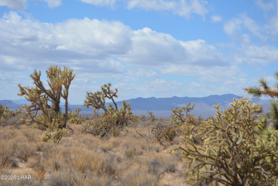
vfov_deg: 16.6
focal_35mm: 82
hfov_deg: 24.6
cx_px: 139
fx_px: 638
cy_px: 93
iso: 400
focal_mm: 55
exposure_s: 1/2000
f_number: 7.1
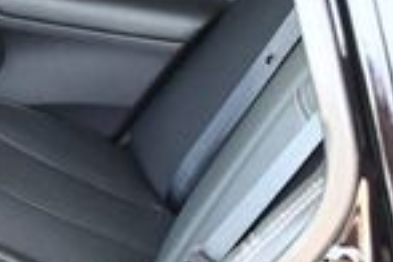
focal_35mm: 157
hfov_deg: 12.0
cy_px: 190
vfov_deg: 8.7
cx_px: -315
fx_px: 1714
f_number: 3.5
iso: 1100
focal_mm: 18
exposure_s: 1/125
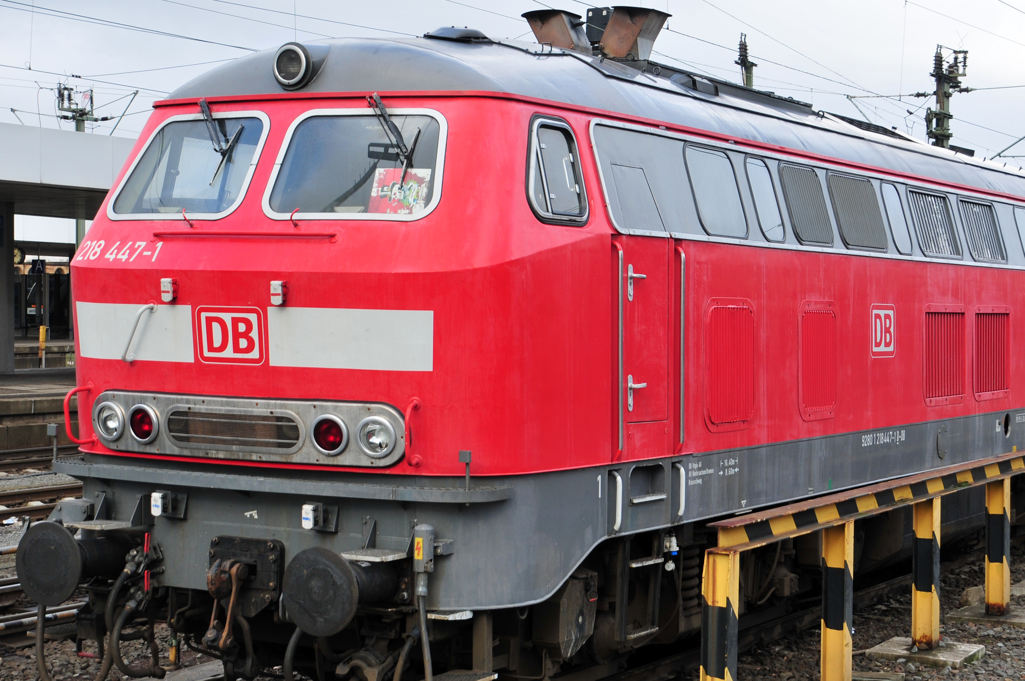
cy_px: 332
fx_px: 1934
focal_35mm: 68
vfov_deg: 20.0
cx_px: 564
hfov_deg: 29.7
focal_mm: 32
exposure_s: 1/125
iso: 200
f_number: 5.6
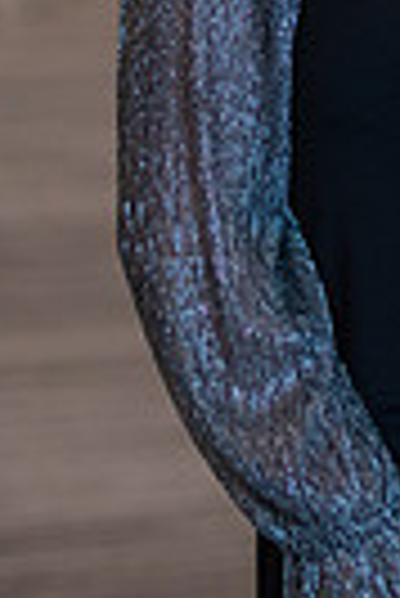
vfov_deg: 9.4
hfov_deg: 6.1
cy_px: -38
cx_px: 863
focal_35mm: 218
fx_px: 3624
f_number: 1.8
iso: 1250
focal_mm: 50
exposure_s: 1/320
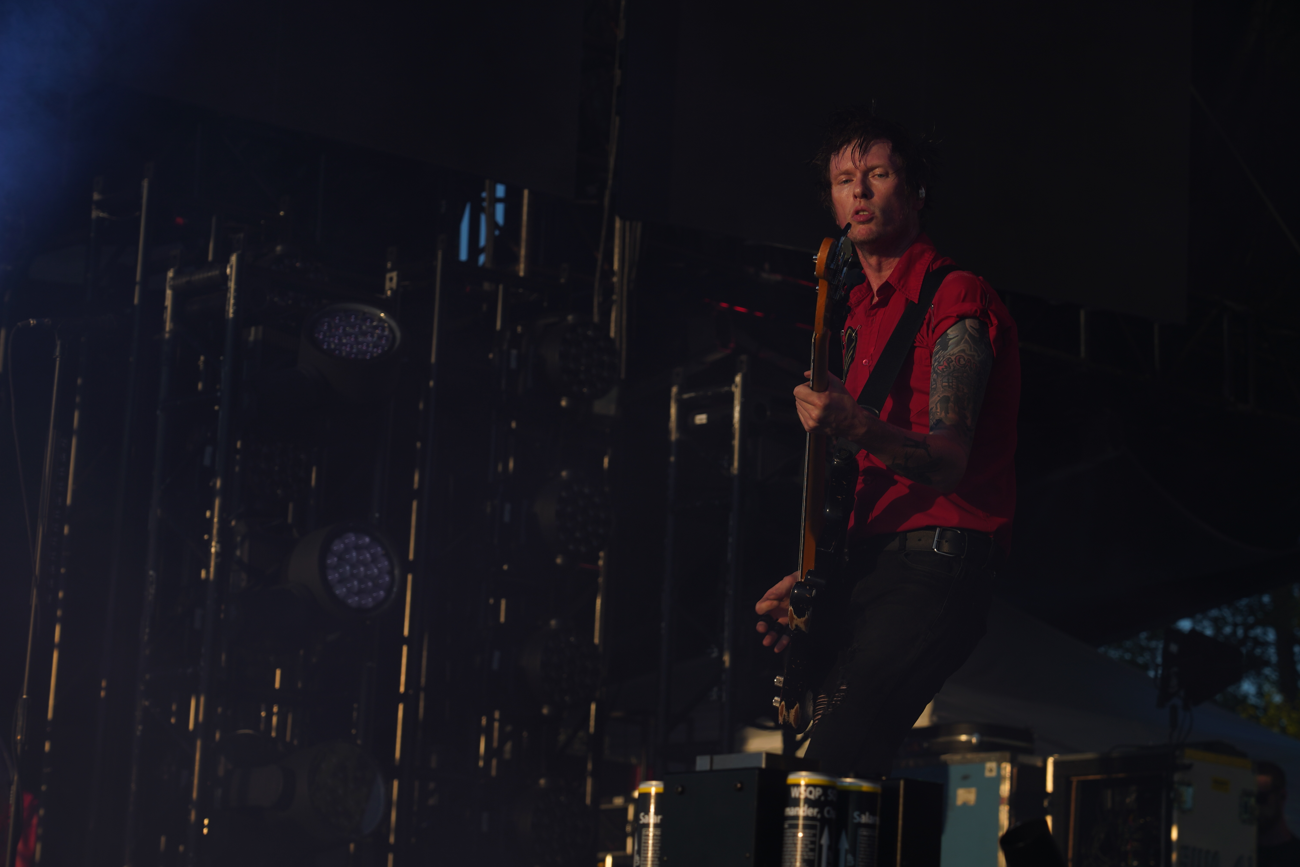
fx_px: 3791
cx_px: 650
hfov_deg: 19.5
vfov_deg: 13.0
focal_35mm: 105
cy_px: 434
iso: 100
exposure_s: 1/400
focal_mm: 105
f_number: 7.1
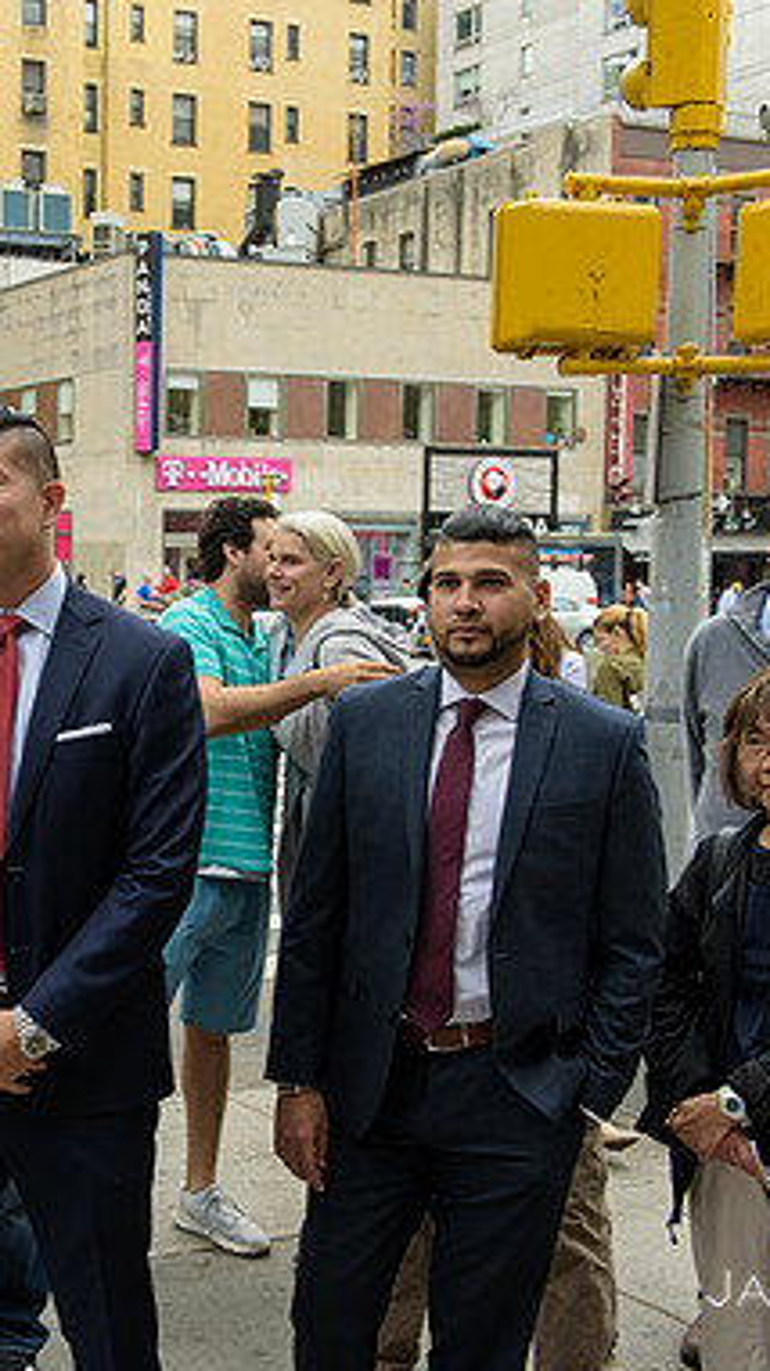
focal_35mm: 51
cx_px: 7
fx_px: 1853
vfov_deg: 40.6
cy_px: 689
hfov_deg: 22.6
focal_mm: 32
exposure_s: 1/250
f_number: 5
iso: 200
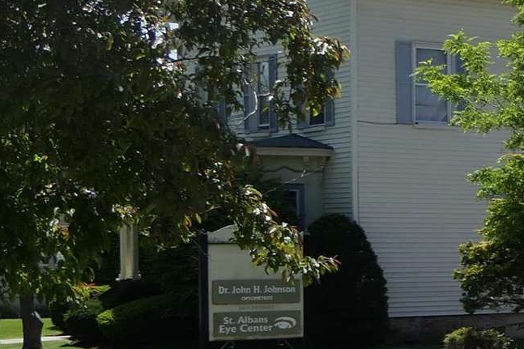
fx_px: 1659
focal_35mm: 114
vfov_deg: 12.0
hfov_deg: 15.0
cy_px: 269
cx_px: 1015
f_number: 4
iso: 125
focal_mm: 8.8
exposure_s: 1/1300
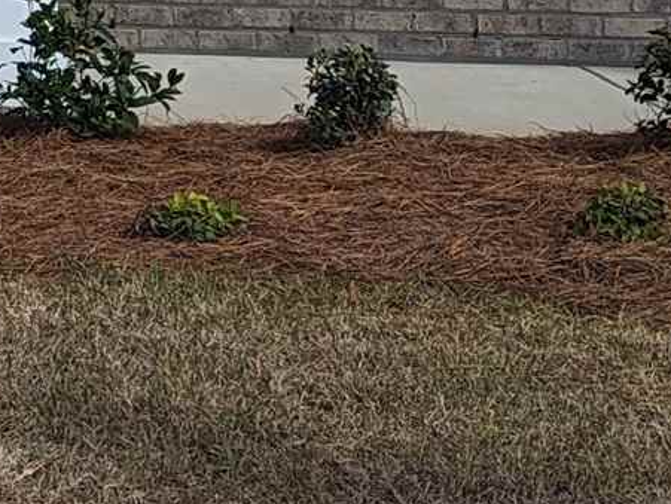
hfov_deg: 10.7
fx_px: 3162
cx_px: -841
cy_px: -574
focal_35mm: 163
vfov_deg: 8.5
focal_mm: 6.81
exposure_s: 1/1984
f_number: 1.85
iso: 49
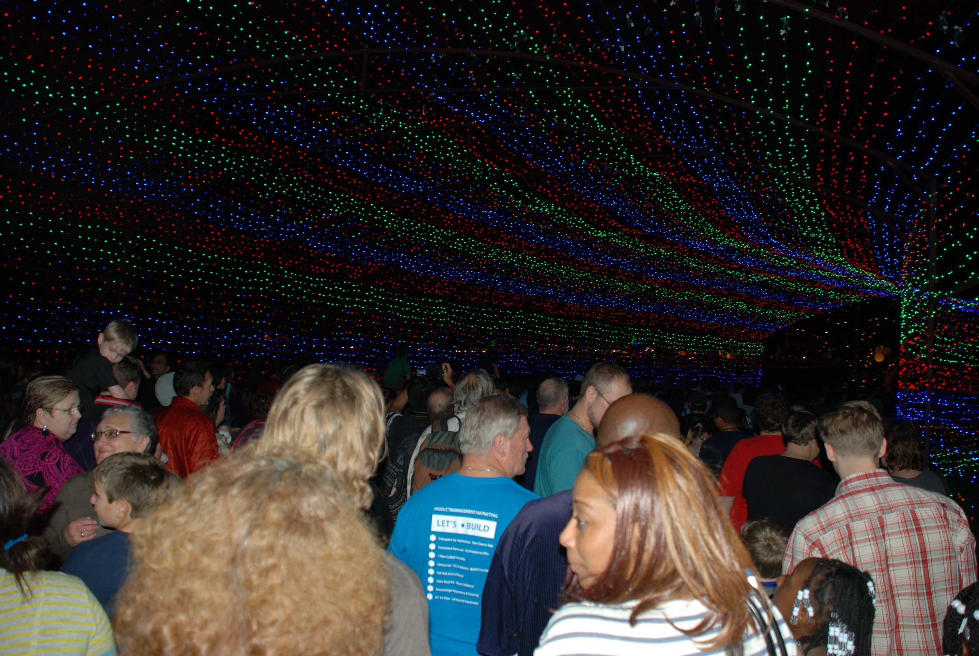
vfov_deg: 43.7
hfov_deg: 61.9
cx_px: 490
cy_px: 328
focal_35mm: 30
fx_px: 817
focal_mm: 20
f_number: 3.8
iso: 200
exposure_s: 1/60
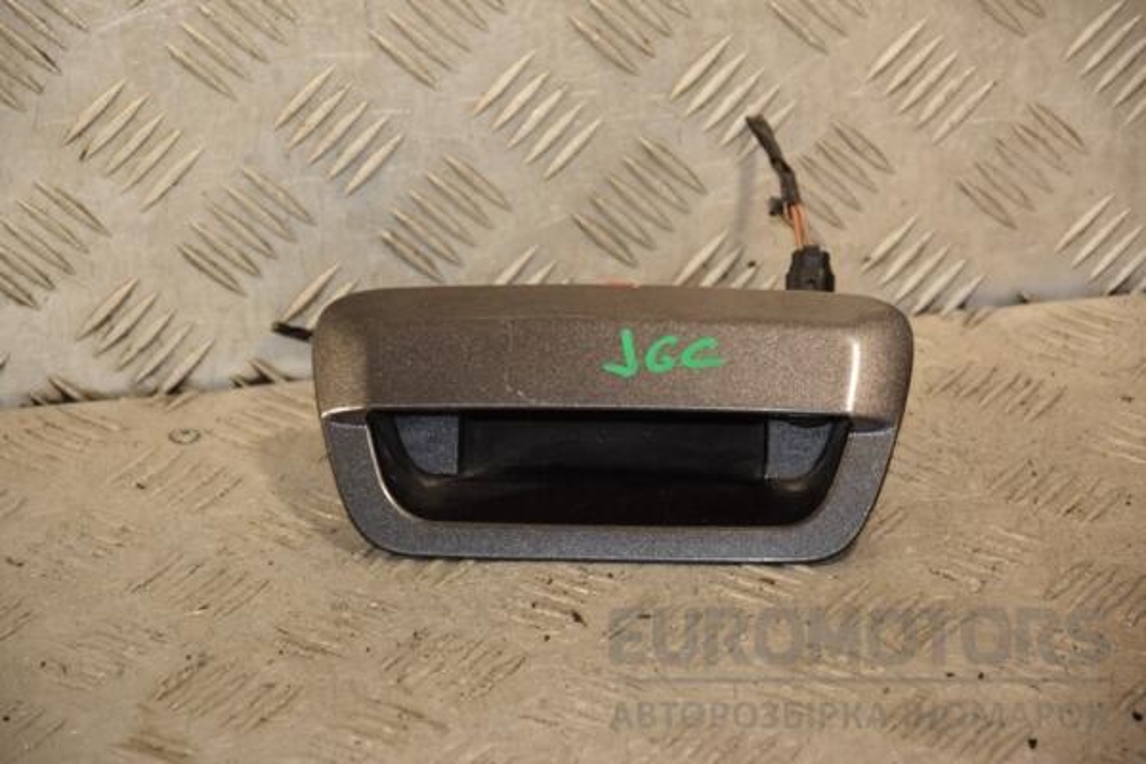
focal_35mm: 158
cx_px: 573
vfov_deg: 8.7
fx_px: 5013
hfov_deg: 13.0
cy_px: 382
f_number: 5.6
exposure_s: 1/160
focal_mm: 105
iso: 800
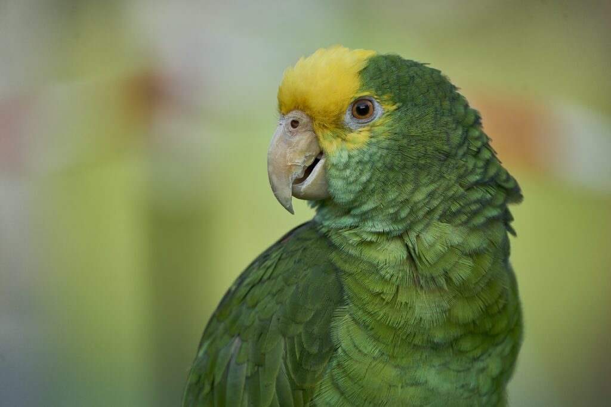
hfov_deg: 3.4
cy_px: 204
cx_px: 306
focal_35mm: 600
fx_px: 10184
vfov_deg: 2.3
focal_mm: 600
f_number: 6.3
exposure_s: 1/1250
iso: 1000
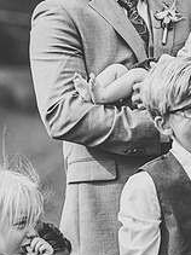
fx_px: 1988
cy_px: 147
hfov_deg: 5.5
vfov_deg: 7.3
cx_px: 195
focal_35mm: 270
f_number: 2.8
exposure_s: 1/1600
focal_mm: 102
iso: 200
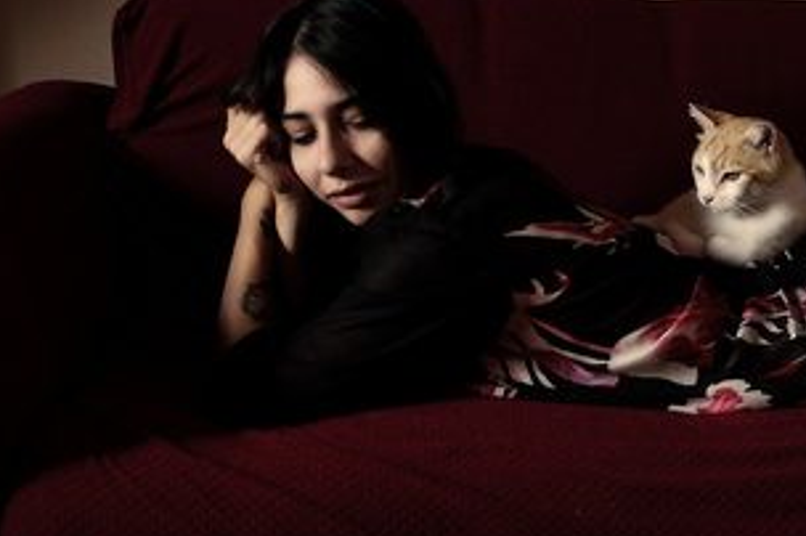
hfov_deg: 27.4
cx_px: 732
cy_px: 252
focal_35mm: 71
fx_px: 1588
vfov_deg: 19.1
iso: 640
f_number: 3.8
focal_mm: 24
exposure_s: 1/100
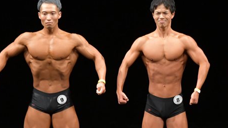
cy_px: 94
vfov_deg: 2.5
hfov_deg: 4.5
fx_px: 2896
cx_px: 163
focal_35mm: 479
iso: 3200
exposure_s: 1/400
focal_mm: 180
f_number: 5.6
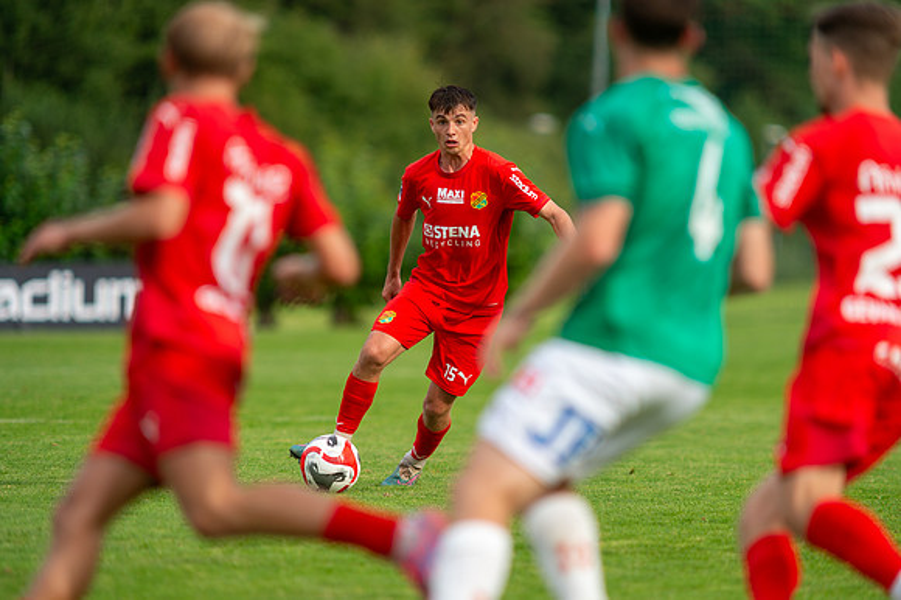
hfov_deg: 4.9
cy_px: 300
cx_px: 450
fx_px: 10505
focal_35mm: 420
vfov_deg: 3.3
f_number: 4
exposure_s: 1/1000
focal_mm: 420
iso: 320
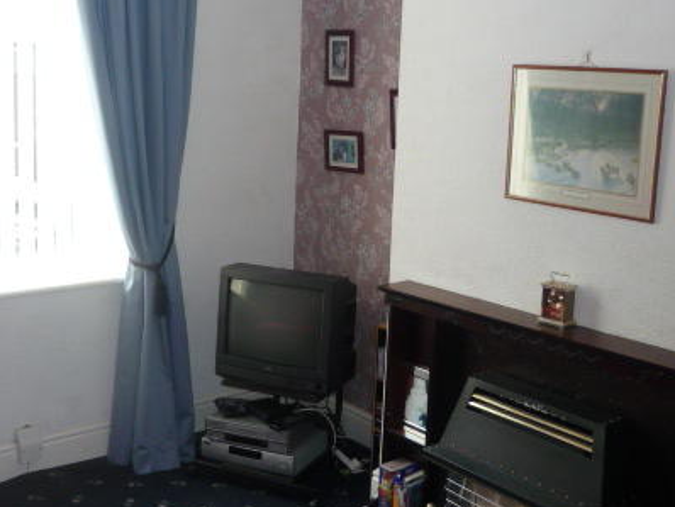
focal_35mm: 45
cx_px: 324
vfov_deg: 32.2
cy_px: 217
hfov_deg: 42.0
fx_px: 878
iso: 160
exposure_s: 1/30
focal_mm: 4.7
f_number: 3.3
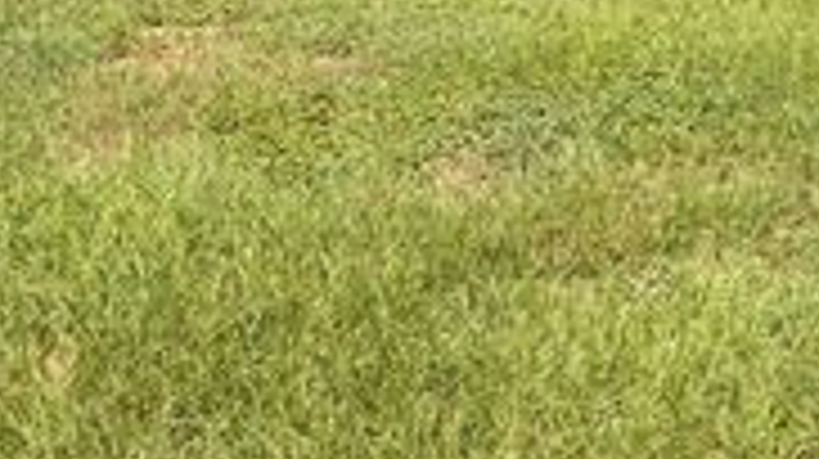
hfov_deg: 28.4
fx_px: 1562
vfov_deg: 16.3
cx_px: 720
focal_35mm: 72
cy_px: -29
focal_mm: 6.76
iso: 80
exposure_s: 1/3759
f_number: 1.78
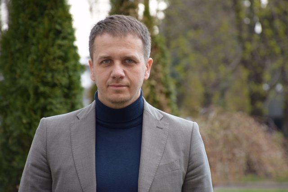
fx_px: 1680
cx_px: 144
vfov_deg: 6.5
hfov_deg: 9.8
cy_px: 96
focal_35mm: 210
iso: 400
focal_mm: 140
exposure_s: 1/60
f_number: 5.6
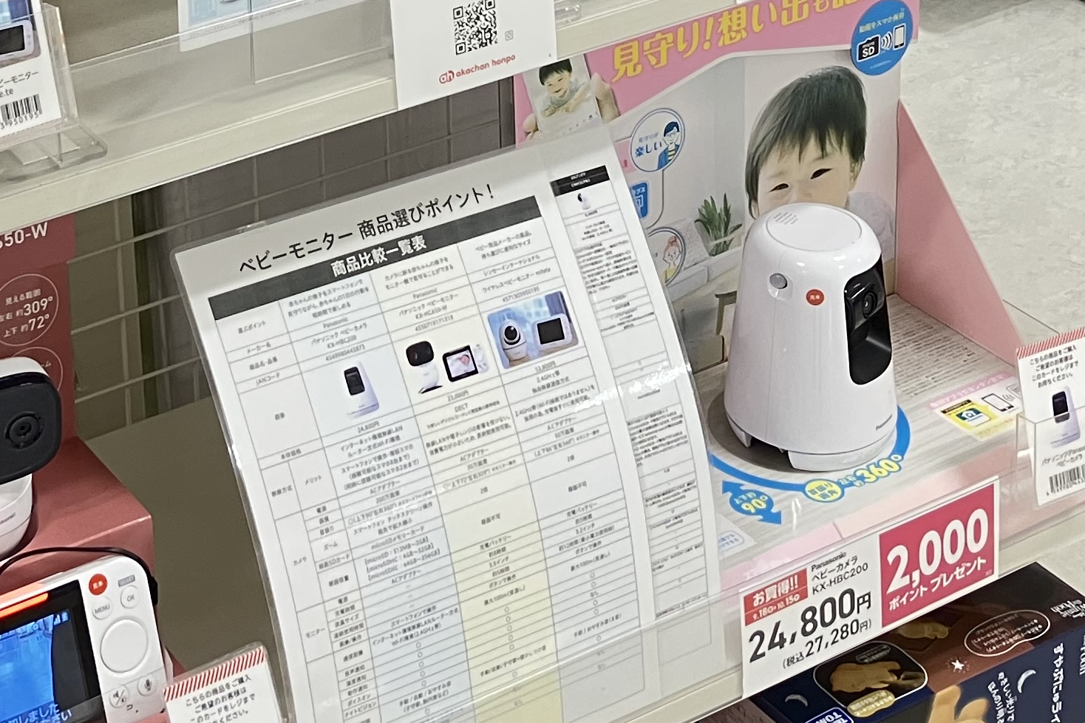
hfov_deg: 24.8
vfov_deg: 16.0
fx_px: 2410
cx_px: 172
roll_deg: +3.1
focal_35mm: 80
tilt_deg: -18.1
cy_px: -256
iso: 64
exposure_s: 1/60
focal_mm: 3.99
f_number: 1.8
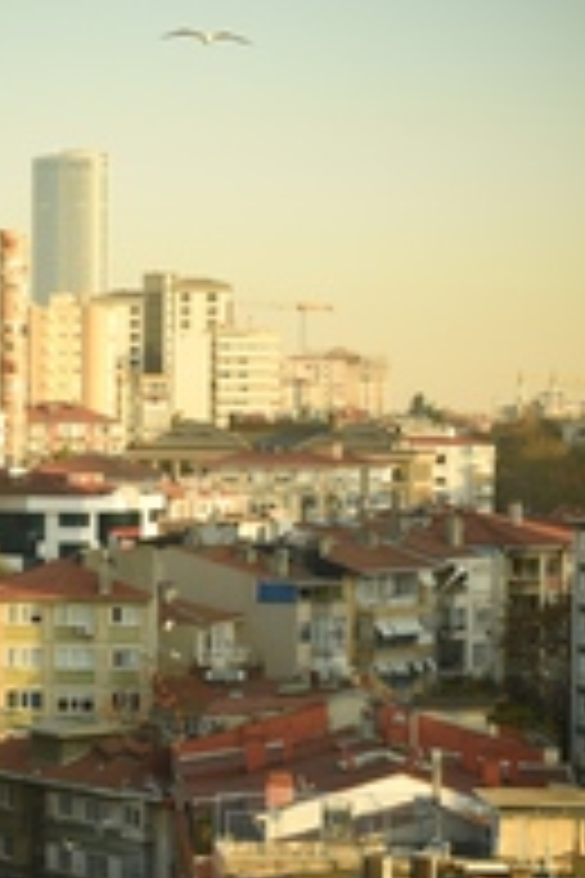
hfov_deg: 12.3
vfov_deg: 18.4
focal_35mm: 111
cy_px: 603
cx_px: 112
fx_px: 2705
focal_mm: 32
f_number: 6.3
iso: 100
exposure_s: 1/160
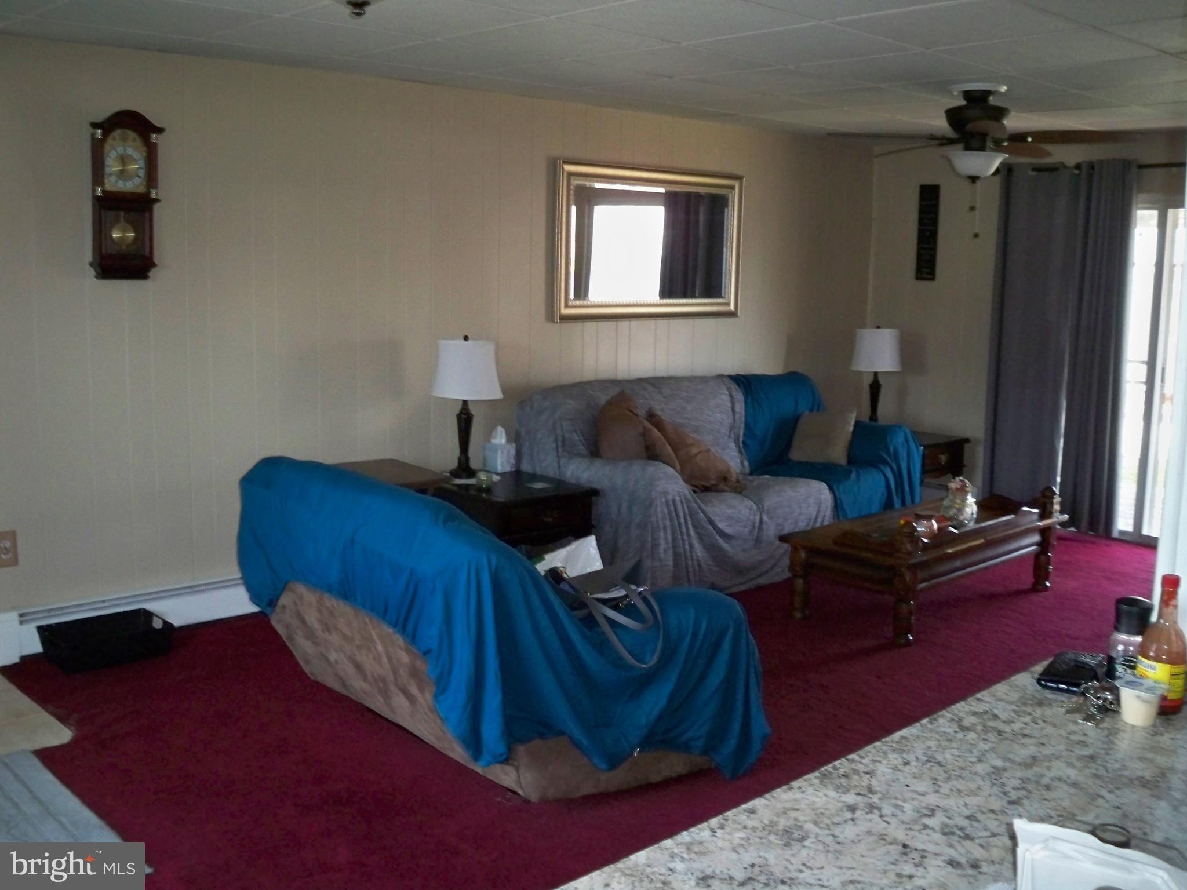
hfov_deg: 52.6
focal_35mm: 35
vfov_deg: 40.7
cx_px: 594
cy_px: 445
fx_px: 1200
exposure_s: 1/60
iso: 400
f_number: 3.1
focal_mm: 6.3
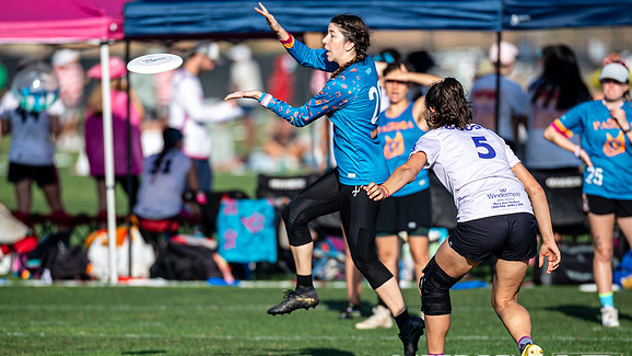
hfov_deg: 4.6
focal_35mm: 474
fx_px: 7943
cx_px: 316
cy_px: 243
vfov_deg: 2.6
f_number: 3.2
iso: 140
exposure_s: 1/2500
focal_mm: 300
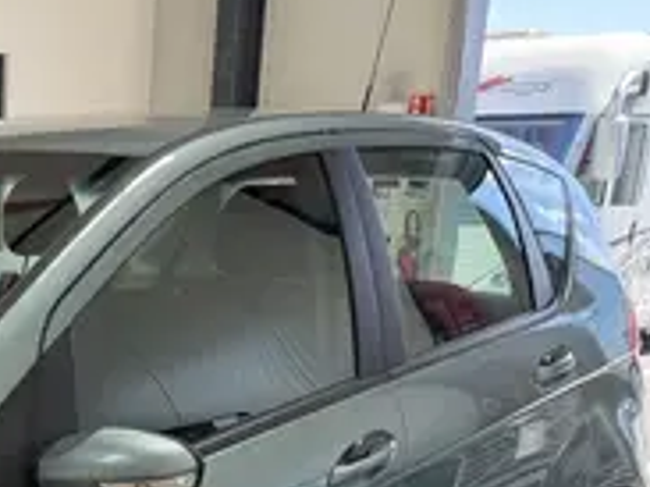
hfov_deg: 27.6
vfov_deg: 21.2
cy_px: 592
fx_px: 1201
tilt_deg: -19.0
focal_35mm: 64
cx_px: -69
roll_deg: -0.3
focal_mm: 6.76
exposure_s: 1/356
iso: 100
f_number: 1.78
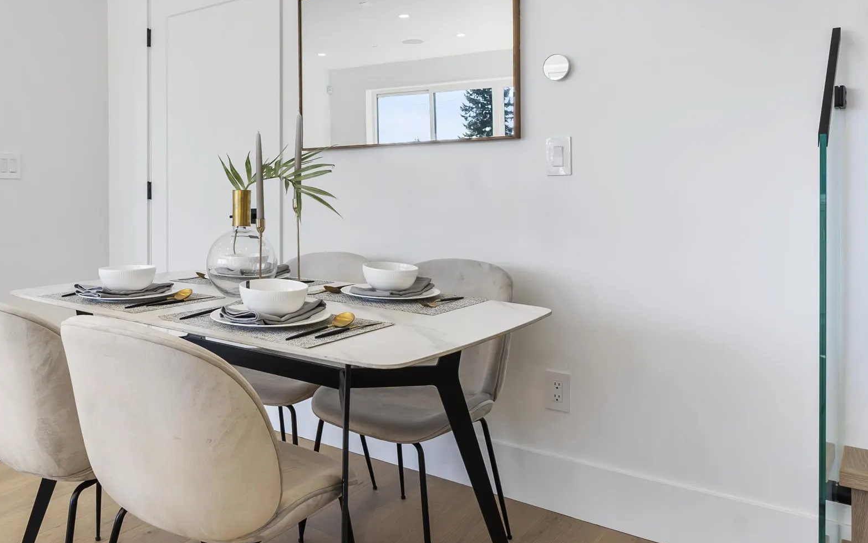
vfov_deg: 42.8
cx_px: 314
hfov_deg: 63.2
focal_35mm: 29
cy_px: 234
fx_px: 691
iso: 100
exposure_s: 1/6
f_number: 9
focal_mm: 14.6
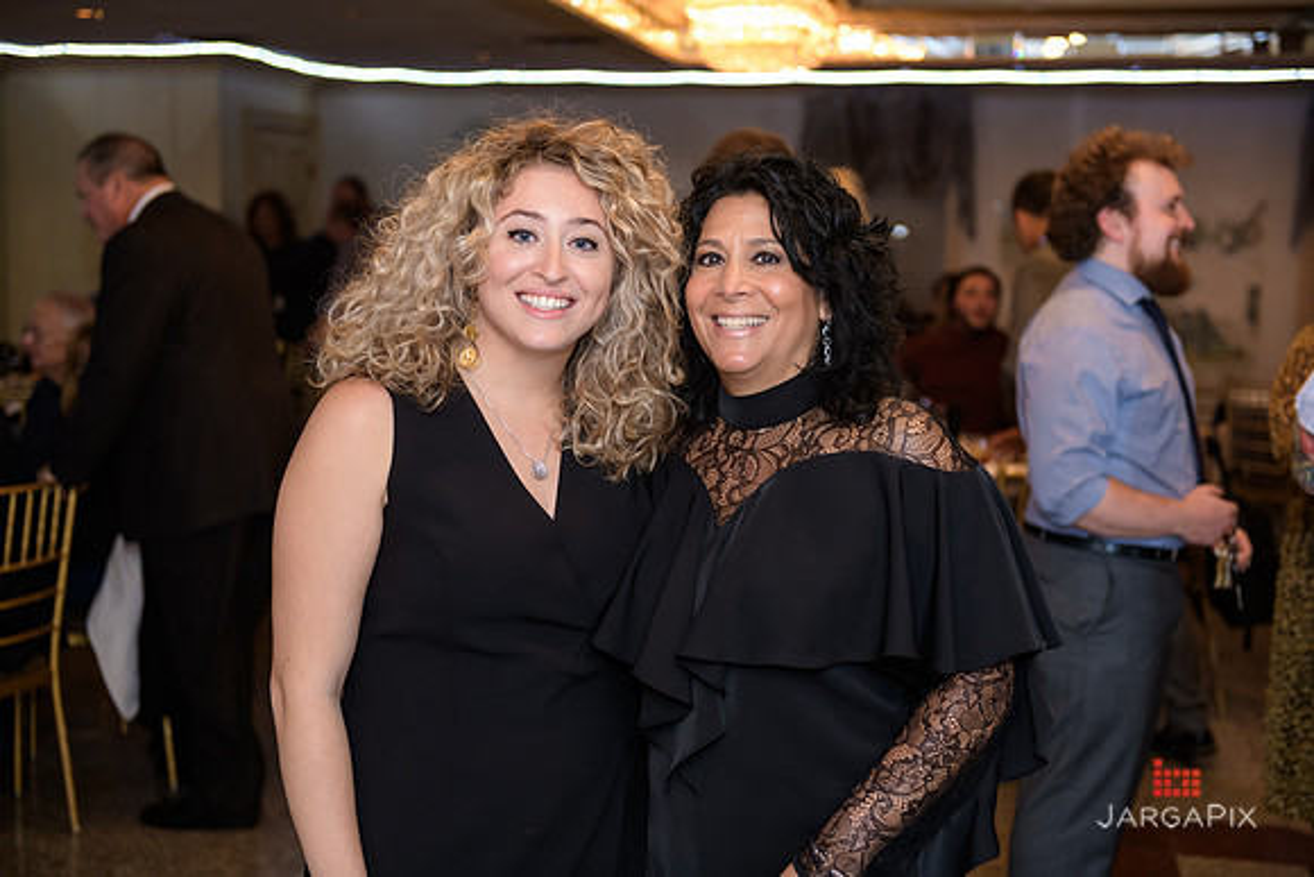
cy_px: 438
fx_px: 1825
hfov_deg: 39.6
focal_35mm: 50
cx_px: 657
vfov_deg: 27.0
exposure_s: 1/100
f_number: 3.2
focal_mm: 50
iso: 800
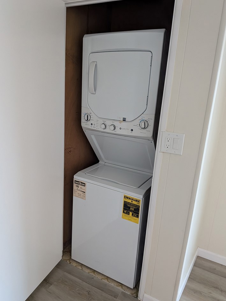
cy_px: 148
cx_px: 107
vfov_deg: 67.3
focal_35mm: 26
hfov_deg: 53.0
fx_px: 226
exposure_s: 1/120
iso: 306
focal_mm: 4.53
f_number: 1.7
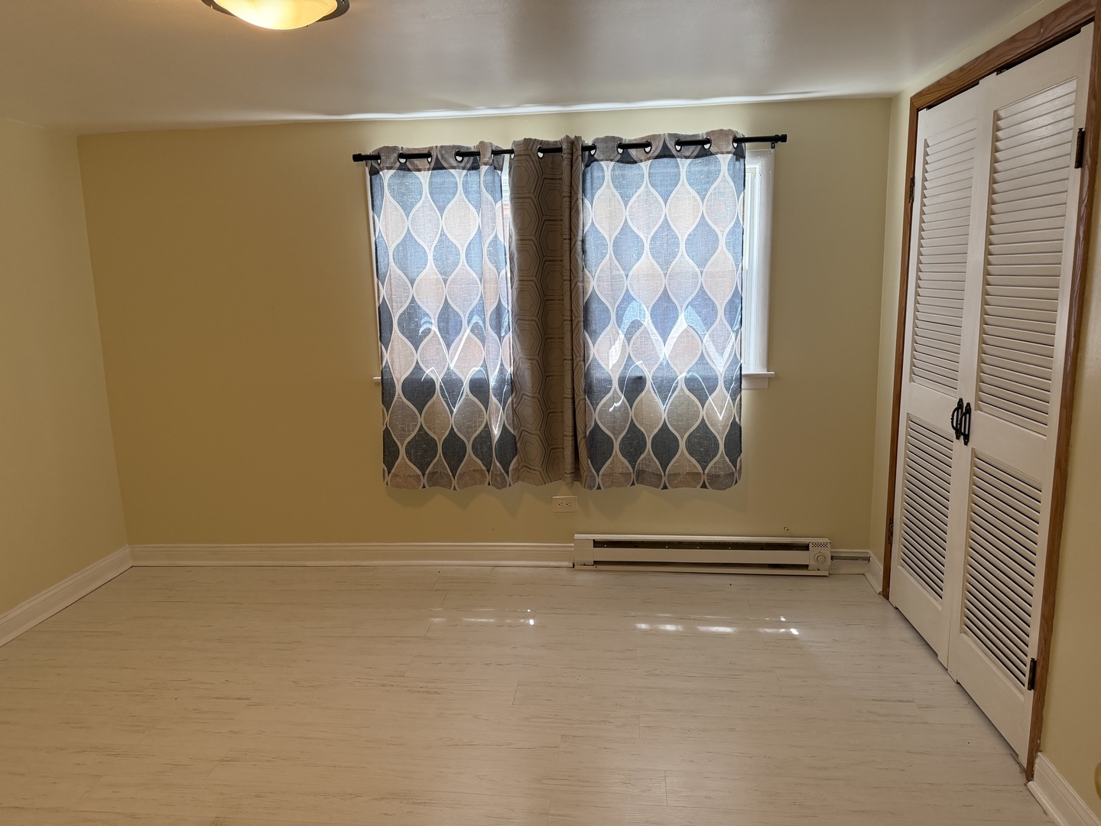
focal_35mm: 24
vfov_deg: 56.8
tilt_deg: -10.1
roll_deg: +1.4
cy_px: 413
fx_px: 763
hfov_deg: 71.6
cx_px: 550
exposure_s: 1/120
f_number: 1.78
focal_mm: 6.76
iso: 200
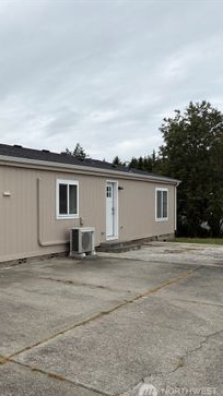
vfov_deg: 55.3
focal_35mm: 36
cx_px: -46
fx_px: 379
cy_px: 202
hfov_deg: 28.5
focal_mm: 6.76
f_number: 1.78
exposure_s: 1/3546
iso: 64
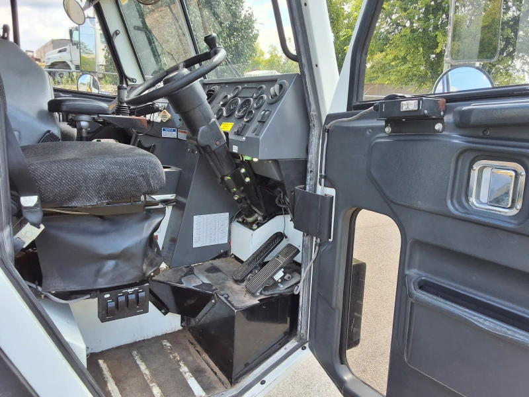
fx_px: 428
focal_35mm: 28
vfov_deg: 49.7
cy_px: 198
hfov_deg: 63.4
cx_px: 264
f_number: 1.9
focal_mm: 2.91
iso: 32
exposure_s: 1/302
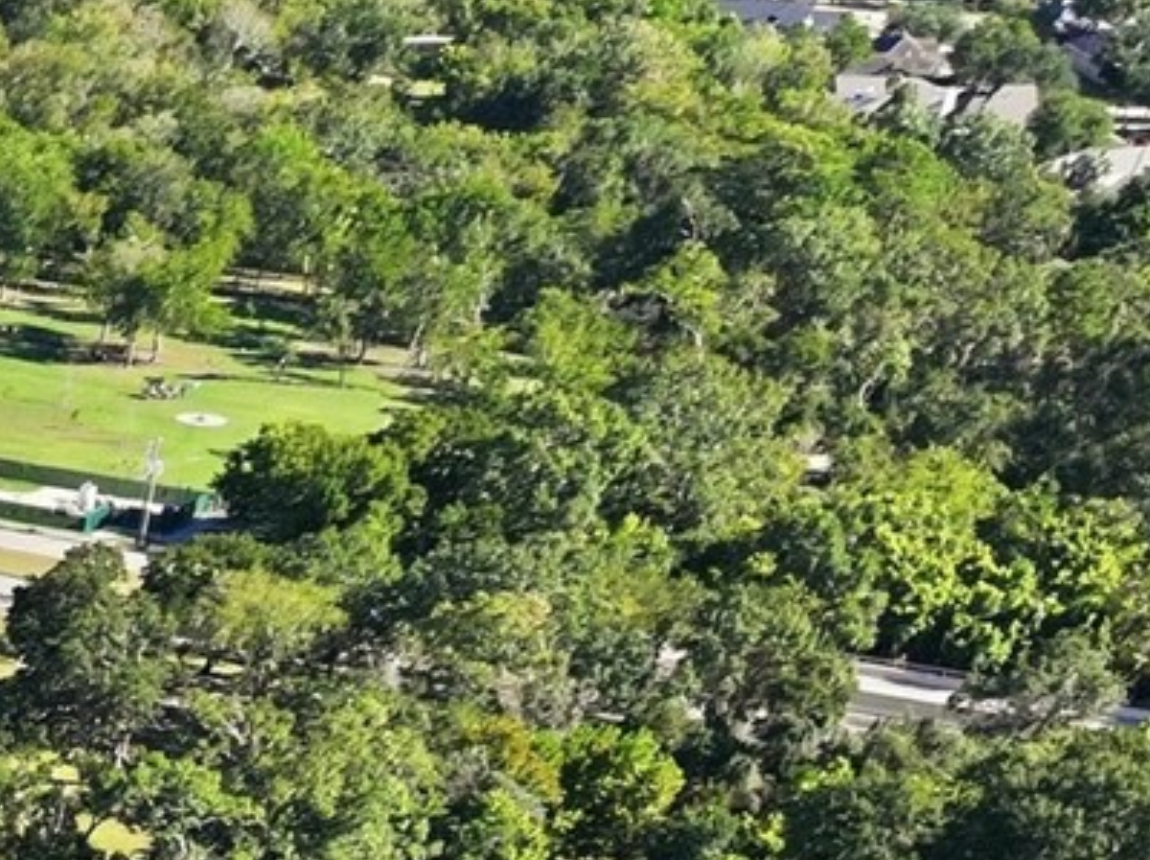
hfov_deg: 12.8
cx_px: -1492
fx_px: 4081
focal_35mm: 123
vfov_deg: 11.2
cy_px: 1550
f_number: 4
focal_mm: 12.3
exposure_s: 1/40
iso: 100
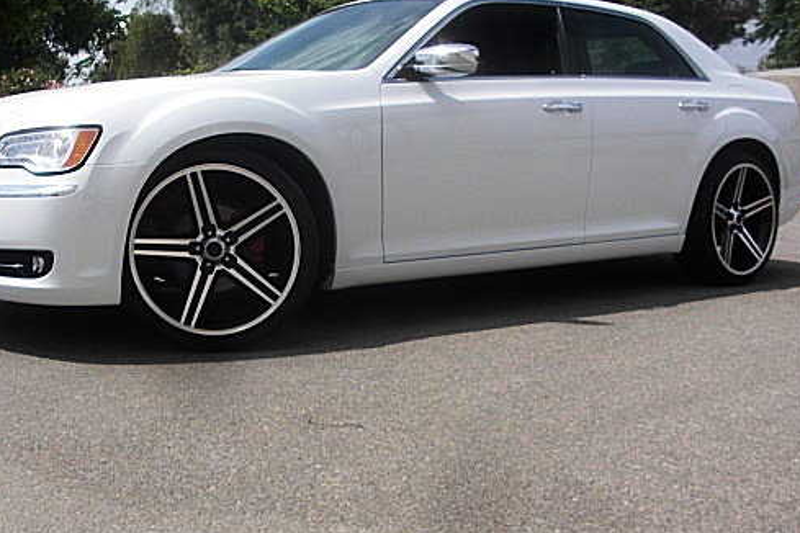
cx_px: 350
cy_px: 276
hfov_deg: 40.3
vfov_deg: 27.5
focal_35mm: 49
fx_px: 1089
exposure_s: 1/200
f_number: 7.9
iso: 50
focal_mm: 6.3
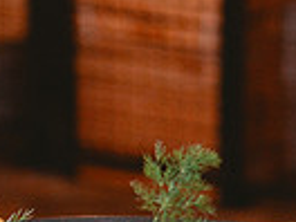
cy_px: 352
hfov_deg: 7.4
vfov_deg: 5.5
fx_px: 2300
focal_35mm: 269
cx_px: 114
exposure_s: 1/60
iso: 2000
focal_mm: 56
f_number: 4
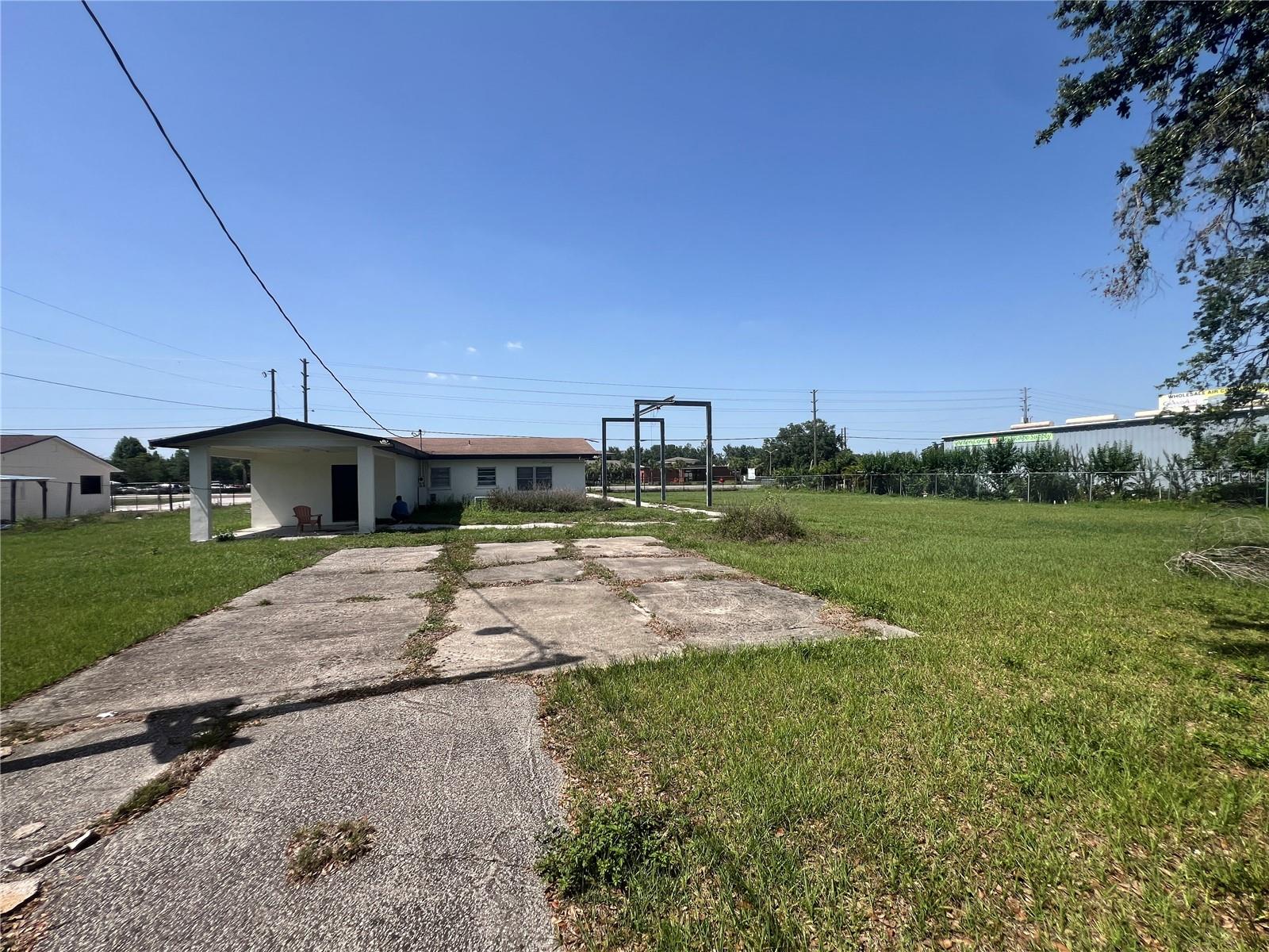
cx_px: 634
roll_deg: +2.5
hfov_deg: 106.2
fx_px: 477
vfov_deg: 89.9
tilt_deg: +0.9
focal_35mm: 13
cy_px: 476
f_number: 1.8
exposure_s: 1/1783
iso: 32
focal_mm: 1.57
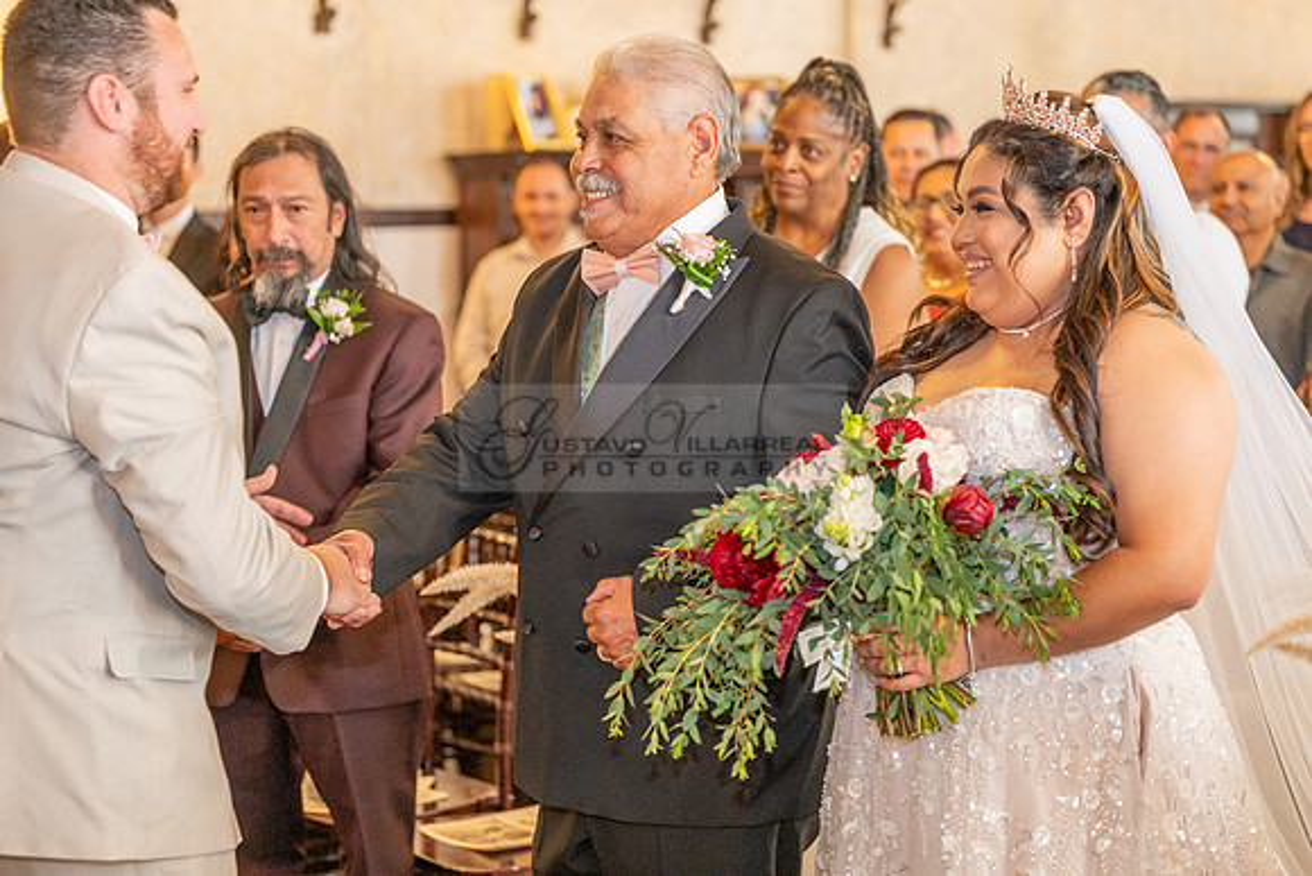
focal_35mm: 70
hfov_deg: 28.8
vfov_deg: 19.5
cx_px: 656
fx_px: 2552
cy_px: 438
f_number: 2.8
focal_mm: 70
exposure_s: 1/125
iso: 1600
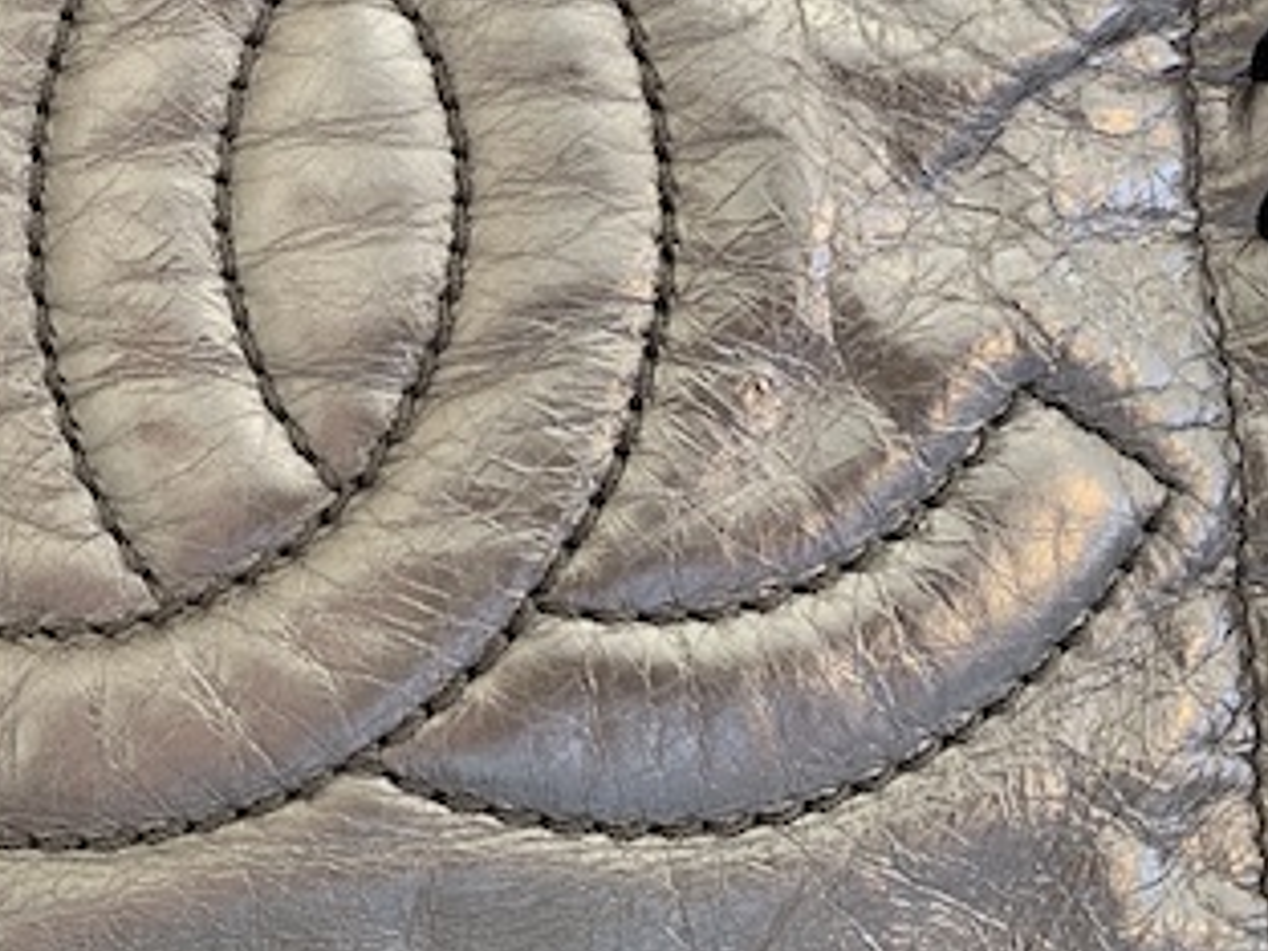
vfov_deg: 28.5
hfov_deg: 36.9
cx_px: 252
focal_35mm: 50
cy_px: 191
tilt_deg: -40.3
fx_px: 1832
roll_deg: -1.1
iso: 125
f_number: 1.8
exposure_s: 1/60
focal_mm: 4.25
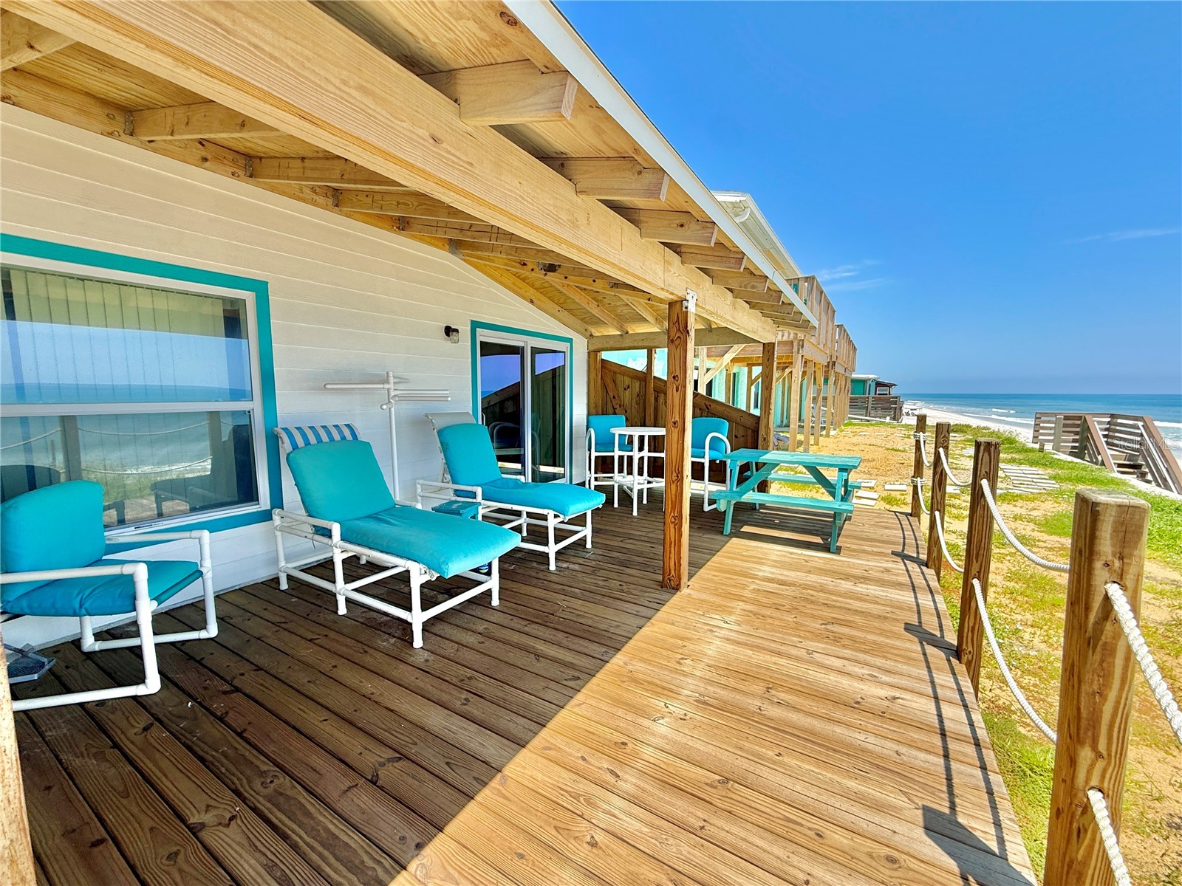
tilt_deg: -6.0
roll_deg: +0.0
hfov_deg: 102.1
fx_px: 478
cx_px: 591
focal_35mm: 14
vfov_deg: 85.7
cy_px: 443
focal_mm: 2.22
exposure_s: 1/751
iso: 50
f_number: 2.2
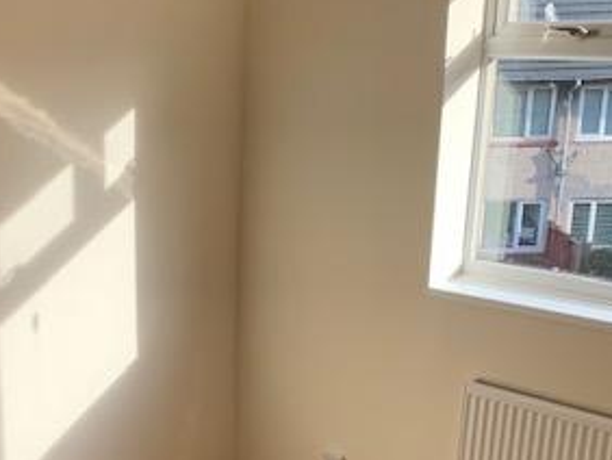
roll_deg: +0.5
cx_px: 139
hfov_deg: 32.0
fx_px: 1044
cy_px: 369
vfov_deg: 24.5
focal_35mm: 59
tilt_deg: -17.0
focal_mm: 4.25
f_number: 1.8
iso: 25
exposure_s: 1/212
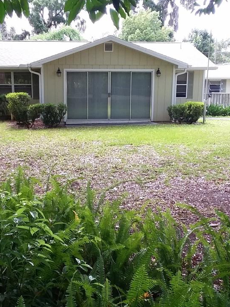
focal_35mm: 48
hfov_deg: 30.2
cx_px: 86
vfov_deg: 39.4
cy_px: 194
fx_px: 425
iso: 40
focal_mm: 2.47
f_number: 1.9
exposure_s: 1/120
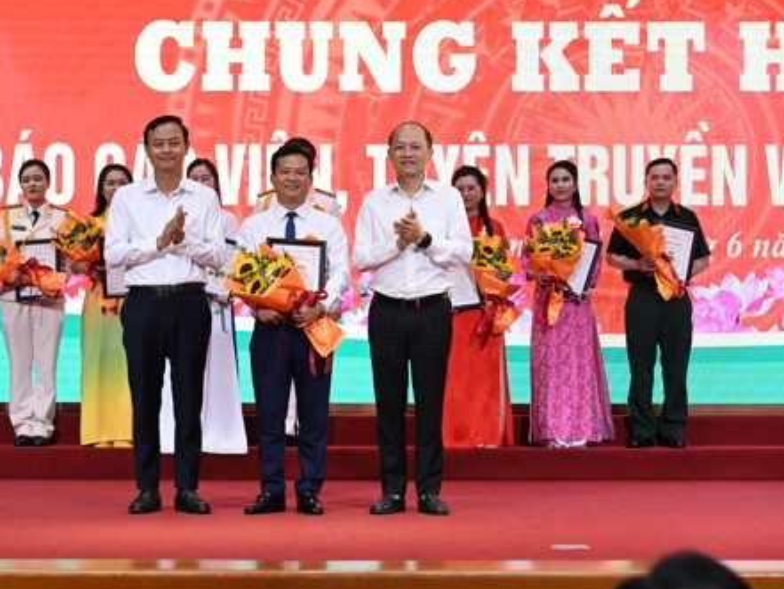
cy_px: 281
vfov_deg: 17.2
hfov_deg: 22.7
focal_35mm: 86
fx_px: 1948
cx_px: 324
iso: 1000
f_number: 4.5
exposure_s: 1/100
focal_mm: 73
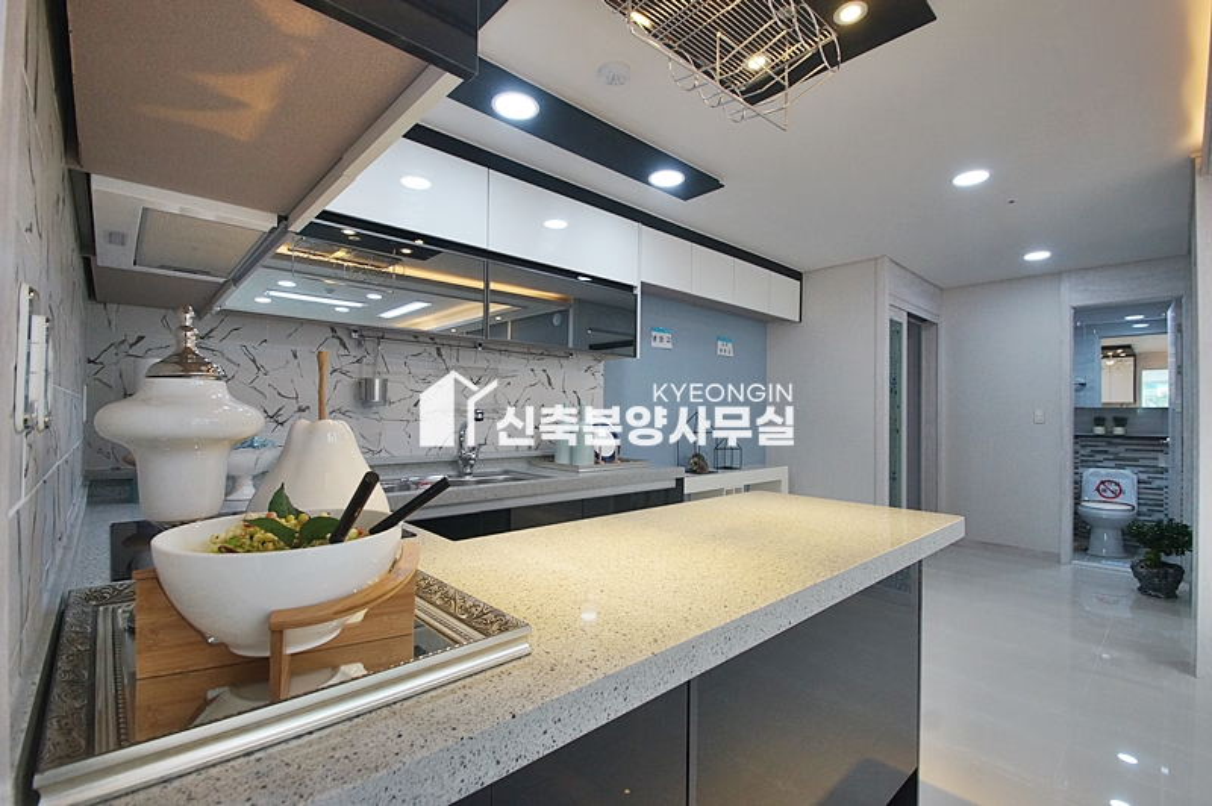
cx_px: 606
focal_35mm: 16
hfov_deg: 95.0
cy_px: 403
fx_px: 555
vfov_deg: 72.0
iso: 800
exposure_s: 1/50
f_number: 7.1
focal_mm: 11
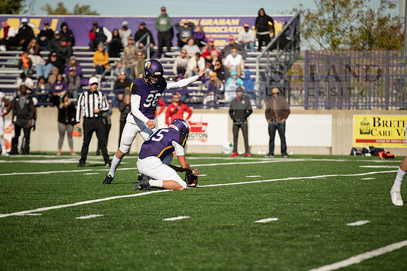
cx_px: 204
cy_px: 136
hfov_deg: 10.3
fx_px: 2262
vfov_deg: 6.9
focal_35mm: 200
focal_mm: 200
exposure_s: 1/2000
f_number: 3.5
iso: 125
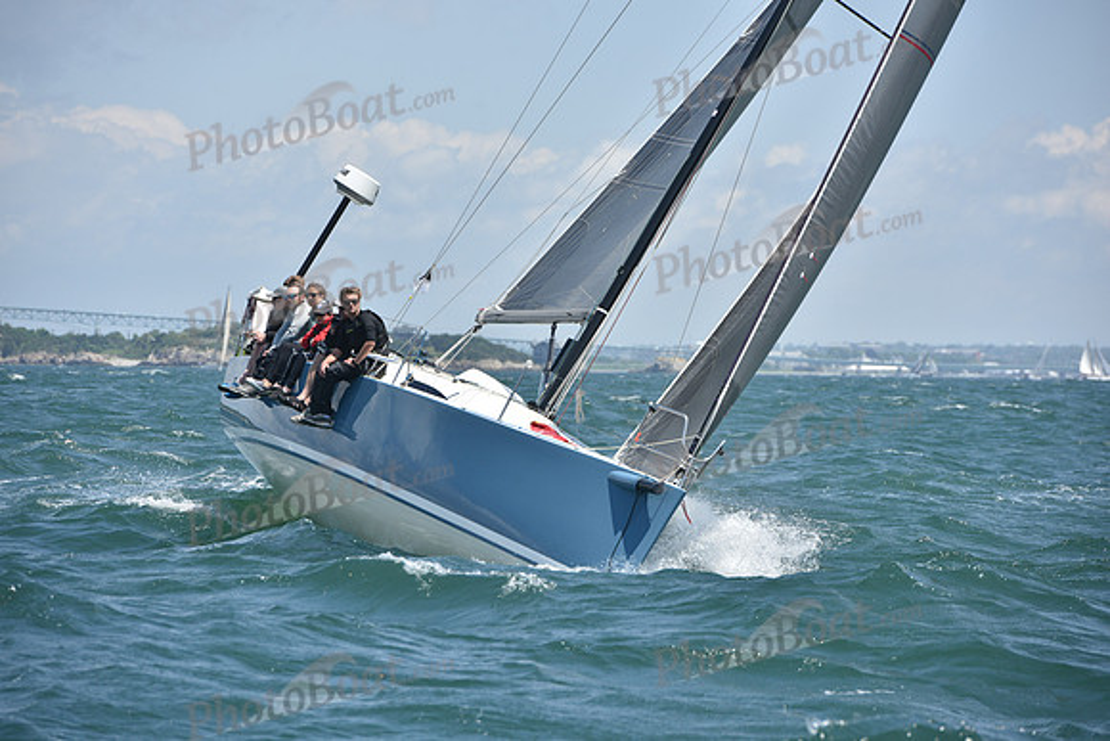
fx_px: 6168
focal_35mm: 200
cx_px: 555
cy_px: 370
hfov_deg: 10.3
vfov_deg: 6.9
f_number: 7.1
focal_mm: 200
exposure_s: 1/1250
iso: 250
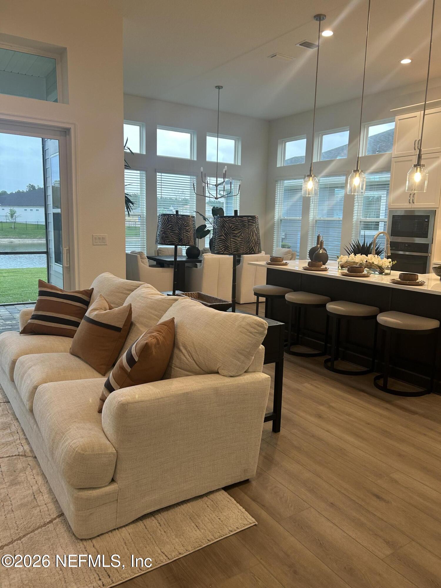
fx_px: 442
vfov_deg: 67.3
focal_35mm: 26
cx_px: 220
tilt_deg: -9.0
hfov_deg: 53.1
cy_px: 294
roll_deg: -3.5
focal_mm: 5.7
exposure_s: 1/60
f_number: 1.5
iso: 80
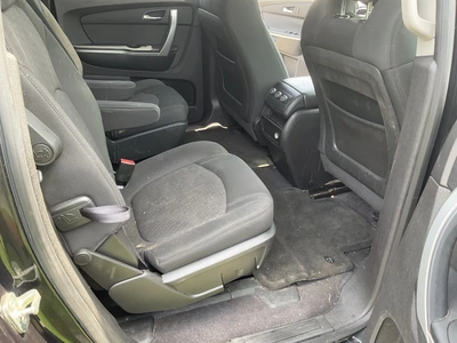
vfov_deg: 48.2
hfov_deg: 61.7
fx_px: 383
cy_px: 172
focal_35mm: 29
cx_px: 228
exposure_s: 1/102
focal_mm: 3
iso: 64
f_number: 1.8
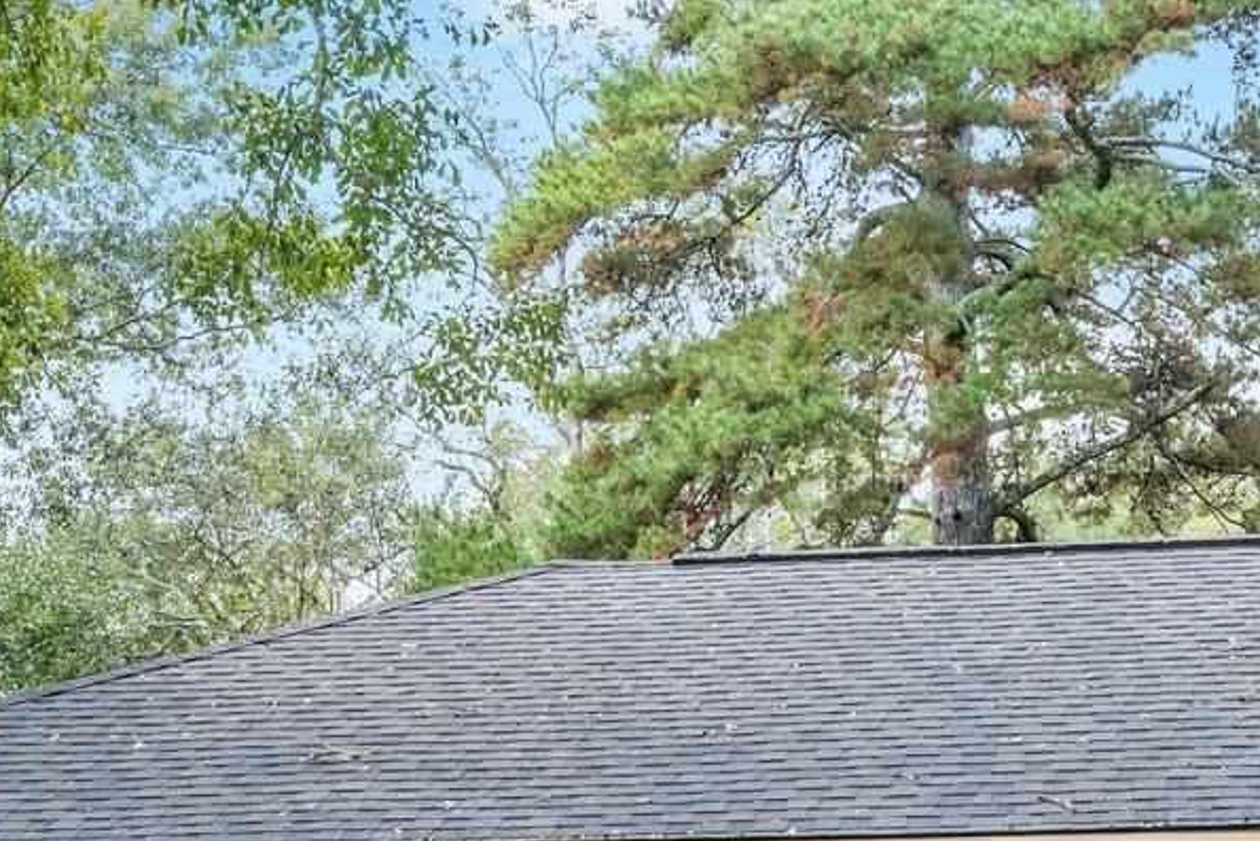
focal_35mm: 86
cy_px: 866
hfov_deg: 23.5
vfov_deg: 15.6
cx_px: 889
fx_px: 3011
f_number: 8
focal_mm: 25
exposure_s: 1/160
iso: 1000
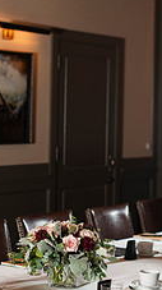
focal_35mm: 104
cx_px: 51
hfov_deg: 11.6
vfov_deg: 20.6
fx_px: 797
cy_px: 146
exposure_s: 1/250
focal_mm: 50
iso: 200
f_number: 2.2
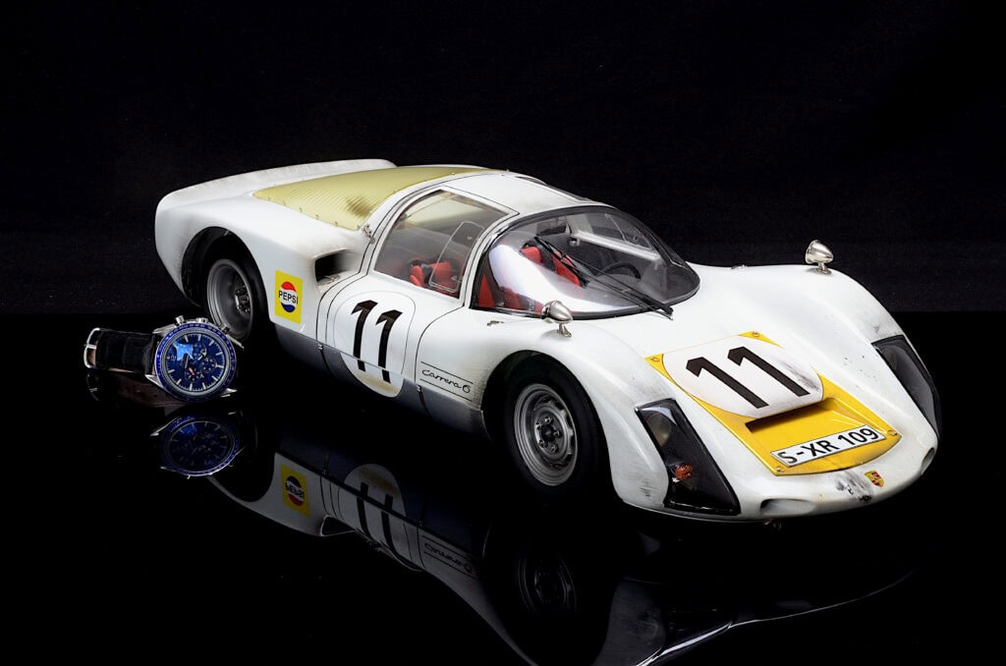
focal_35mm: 78
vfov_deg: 17.4
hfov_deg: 26.0
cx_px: 503
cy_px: 333
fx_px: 2175
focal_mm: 52
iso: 800
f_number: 20
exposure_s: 1/8
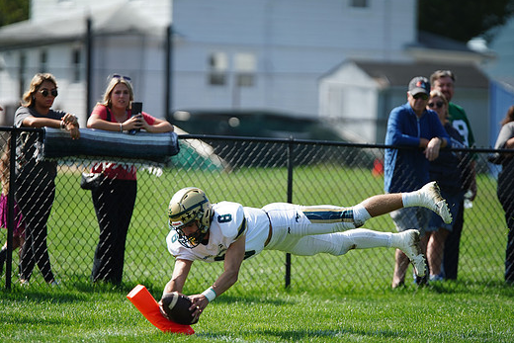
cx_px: 237
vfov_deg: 4.7
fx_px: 4156
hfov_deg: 7.1
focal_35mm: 291
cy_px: 165
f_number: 2.8
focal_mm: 261
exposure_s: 1/3200
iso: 400
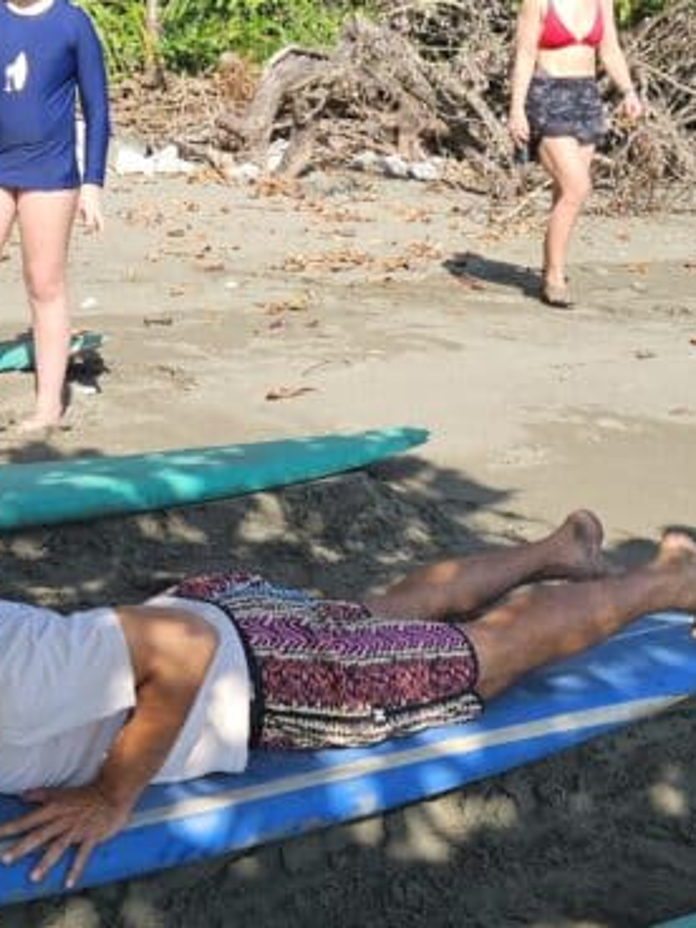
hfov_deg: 22.9
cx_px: 245
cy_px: 525
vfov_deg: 30.2
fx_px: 1716
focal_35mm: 64
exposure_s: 1/861
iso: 25
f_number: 1.8
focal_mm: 5.4
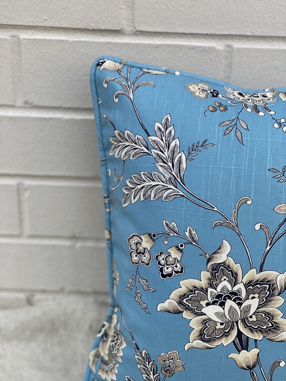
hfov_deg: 28.0
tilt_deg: -27.7
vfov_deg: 36.8
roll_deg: -2.4
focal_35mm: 52
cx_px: 143
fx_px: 573
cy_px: 190
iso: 40
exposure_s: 1/122
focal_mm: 6
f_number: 2
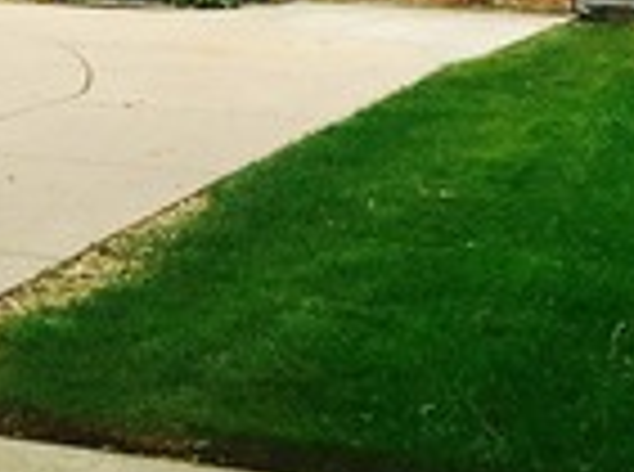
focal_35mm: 132
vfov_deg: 11.0
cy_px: -67
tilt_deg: +0.7
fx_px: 2411
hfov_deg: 13.9
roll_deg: -1.4
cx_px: -378
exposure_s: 1/845
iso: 25
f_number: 2.2
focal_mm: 4.15
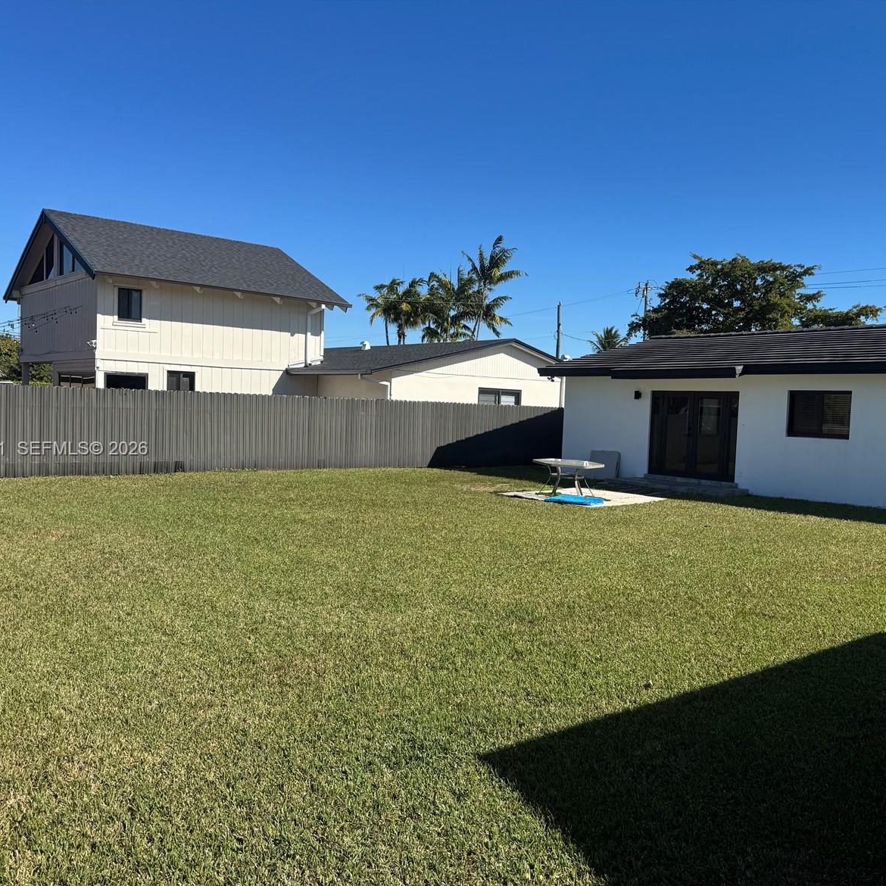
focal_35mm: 29
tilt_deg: -2.8
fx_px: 840
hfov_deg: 55.3
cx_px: 518
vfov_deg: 55.6
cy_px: 450
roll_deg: -2.8
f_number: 1.78
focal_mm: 6.76
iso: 80
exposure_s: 1/4608
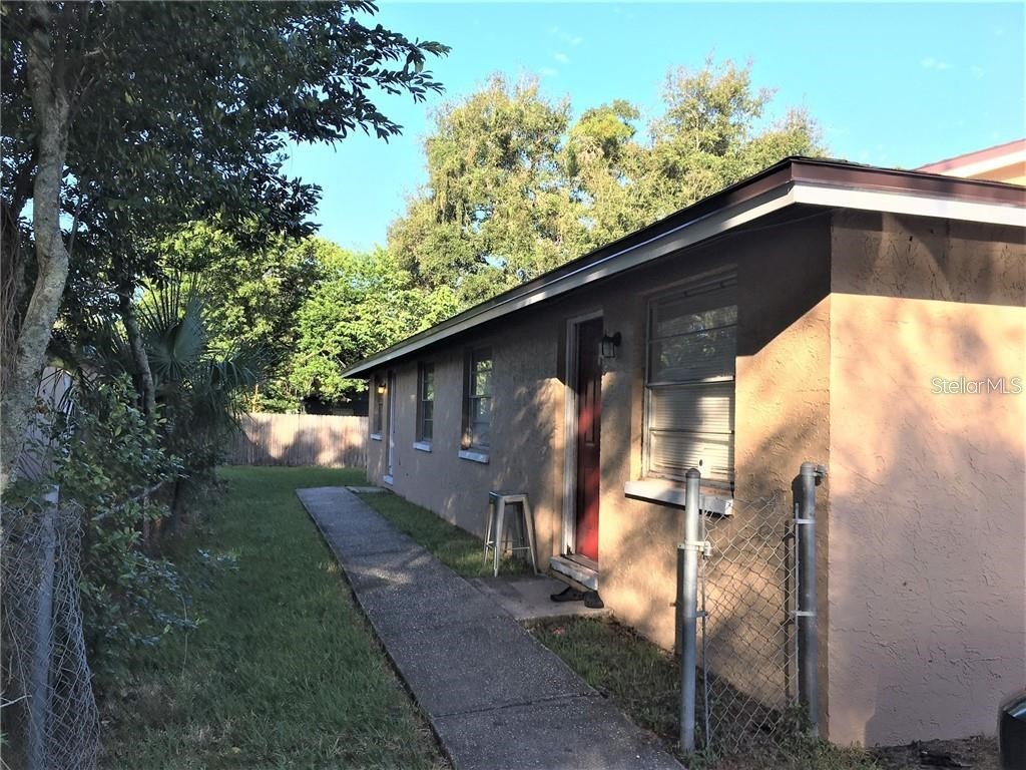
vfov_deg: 48.2
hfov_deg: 61.7
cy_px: 385
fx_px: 860
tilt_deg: +3.3
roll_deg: +0.0
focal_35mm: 29
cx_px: 513
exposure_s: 1/379
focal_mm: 4.15
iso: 25
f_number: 2.2
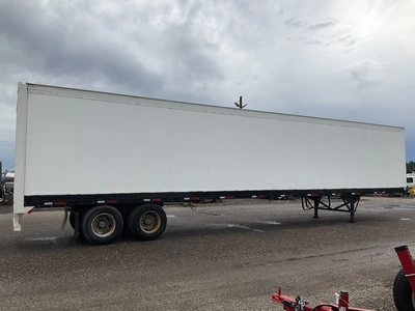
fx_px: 348
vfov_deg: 48.2
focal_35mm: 29
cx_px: 208
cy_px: 156
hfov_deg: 61.7
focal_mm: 3
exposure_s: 1/1848
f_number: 1.8
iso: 25
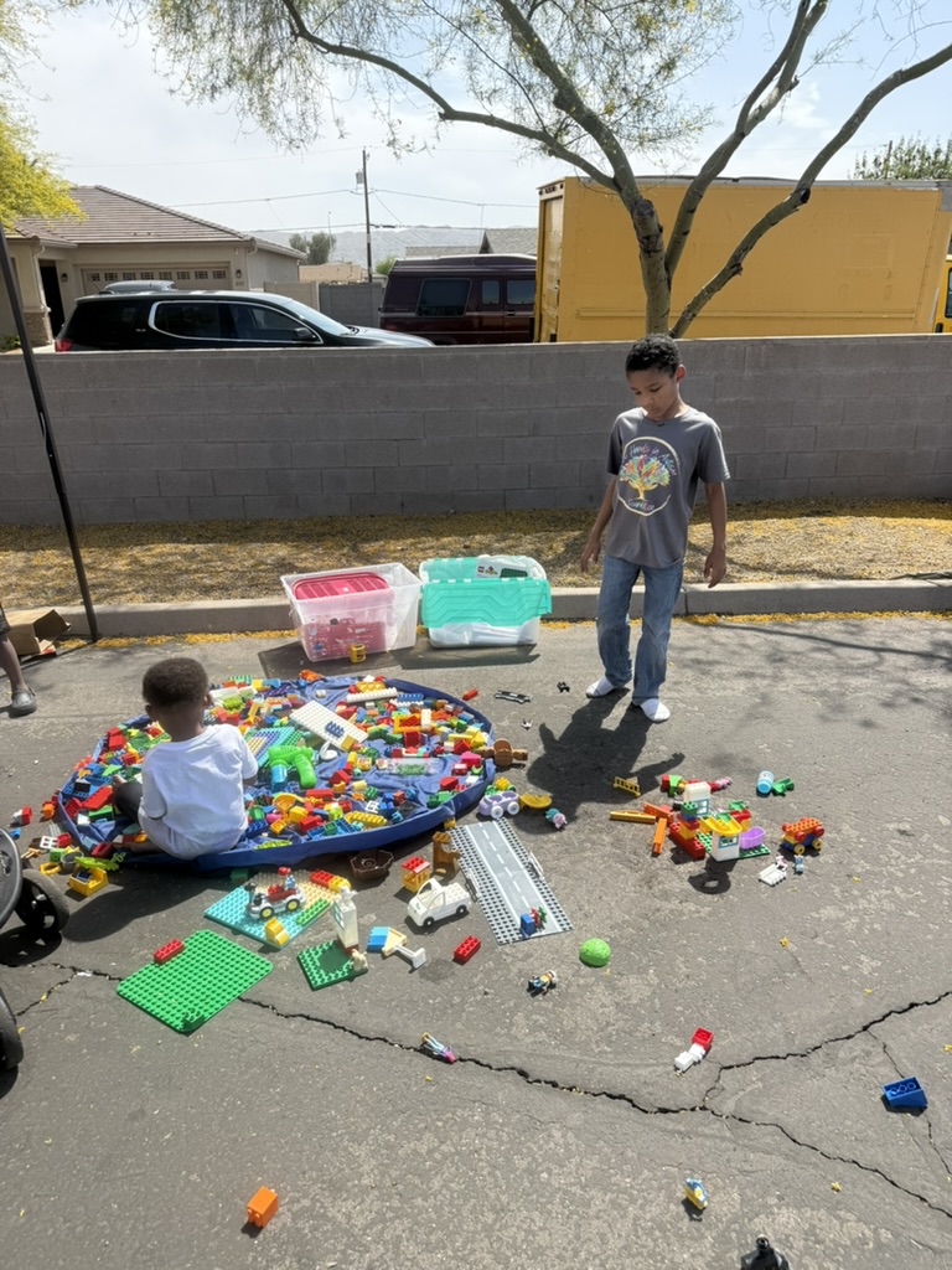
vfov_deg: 71.6
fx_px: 880
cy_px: 635
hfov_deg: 56.8
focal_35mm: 24
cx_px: 476
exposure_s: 1/3584
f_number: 1.78
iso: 80
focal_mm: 6.76
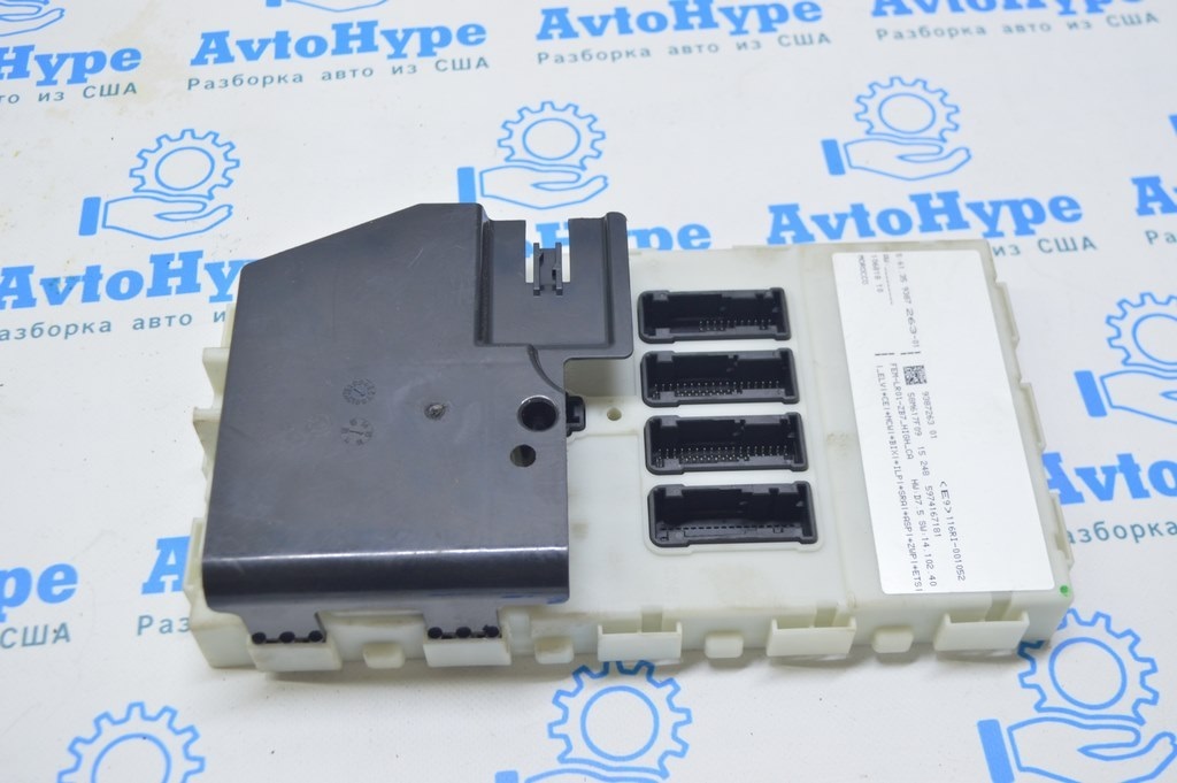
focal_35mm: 42
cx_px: 588
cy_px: 392
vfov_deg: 31.8
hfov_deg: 46.4
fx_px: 1372
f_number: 5.6
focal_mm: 28
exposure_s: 1/20
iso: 400
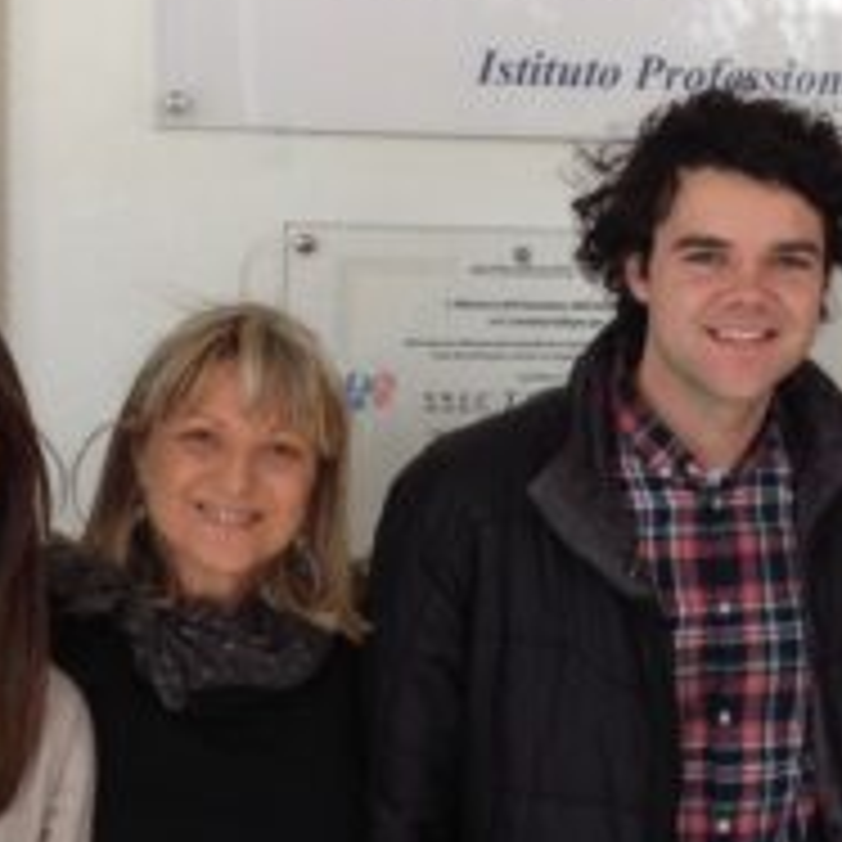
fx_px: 3495
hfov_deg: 13.6
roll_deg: -1.0
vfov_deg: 13.7
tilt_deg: -3.9
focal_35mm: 127
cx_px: 779
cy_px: 432
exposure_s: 1/120
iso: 50
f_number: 2.4
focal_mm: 4.28
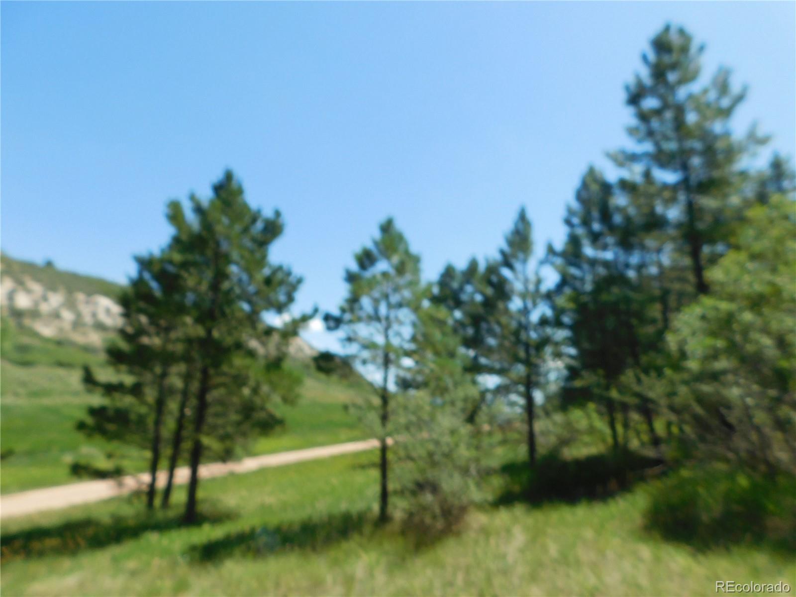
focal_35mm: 23
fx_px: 529
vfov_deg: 58.9
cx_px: 398
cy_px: 298
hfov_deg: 73.9
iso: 125
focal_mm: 4
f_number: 3
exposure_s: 1/1000
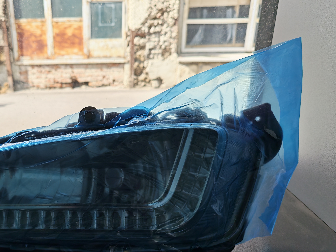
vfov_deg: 41.6
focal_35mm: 34
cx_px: 95
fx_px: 330
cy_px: 151
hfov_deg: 52.2
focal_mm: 5.4
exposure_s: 1/540
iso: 50
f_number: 1.6
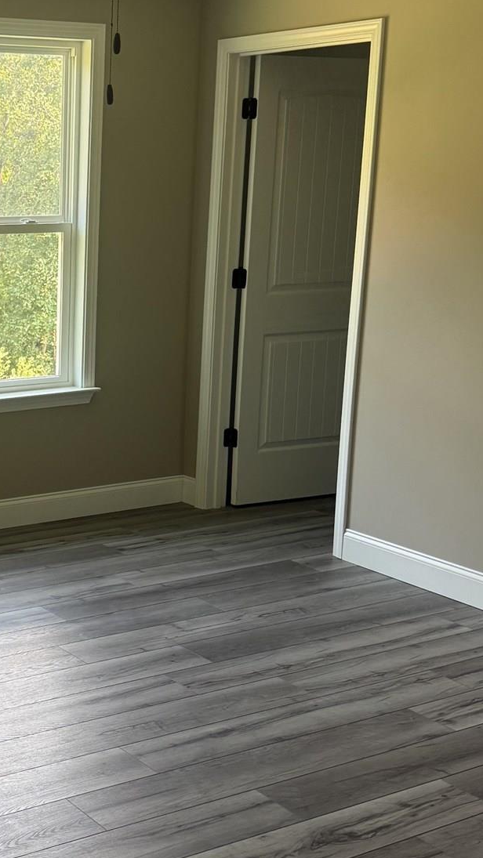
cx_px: -42
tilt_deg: -11.7
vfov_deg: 37.8
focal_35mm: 55
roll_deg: +0.3
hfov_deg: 20.8
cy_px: 461
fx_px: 1252
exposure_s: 1/141
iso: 125
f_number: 1.78
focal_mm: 6.76
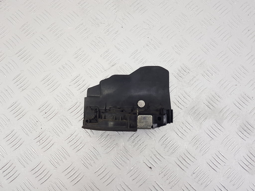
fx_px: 192
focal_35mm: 26
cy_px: 96
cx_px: 128
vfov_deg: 53.1
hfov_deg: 67.3
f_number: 1.7
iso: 50
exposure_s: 1/100
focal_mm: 4.2
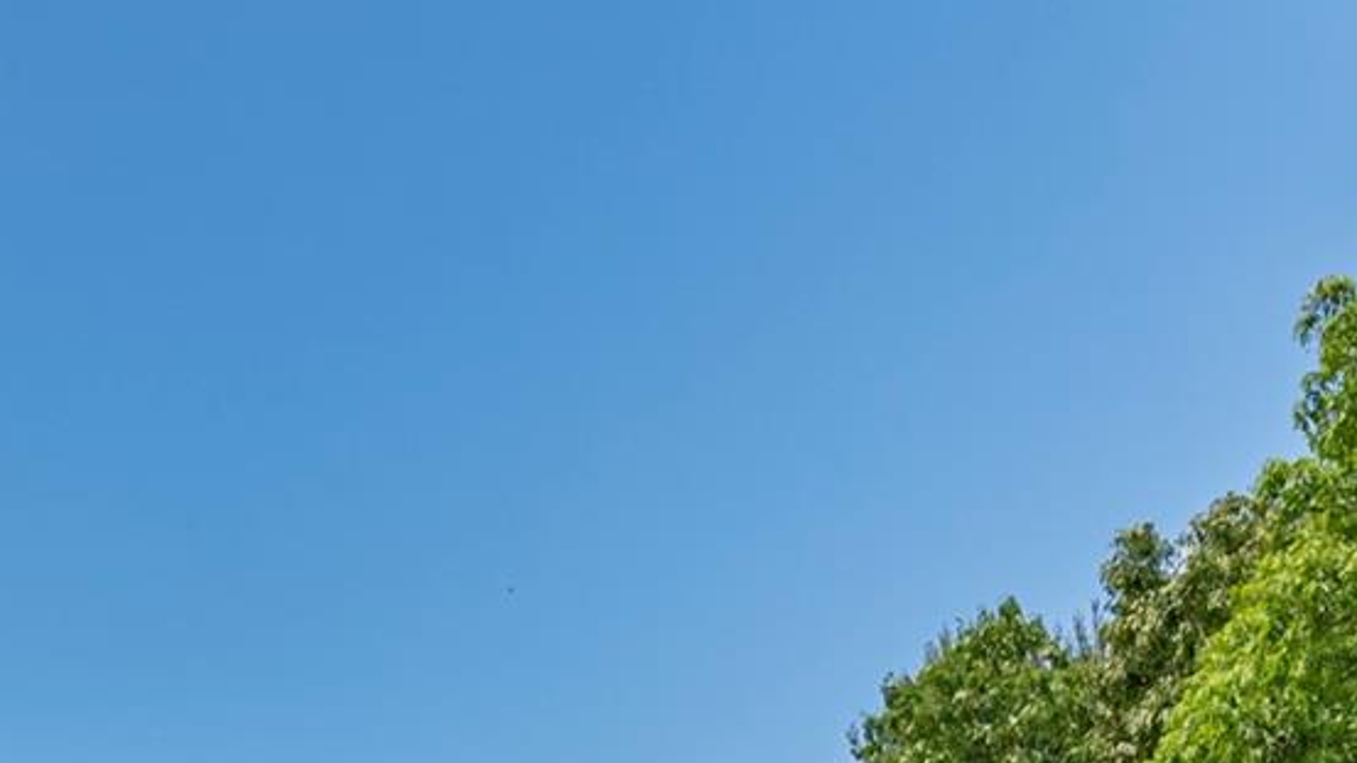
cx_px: 717
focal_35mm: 66
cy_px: 1421
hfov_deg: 31.9
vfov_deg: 15.4
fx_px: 2375
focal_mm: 17
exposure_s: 1/3200
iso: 320
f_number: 7.1
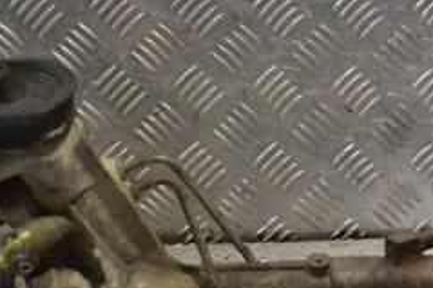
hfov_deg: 18.0
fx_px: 1358
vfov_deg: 12.1
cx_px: 308
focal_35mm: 113
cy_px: 127
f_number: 9
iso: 3200
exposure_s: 1/320
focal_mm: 30
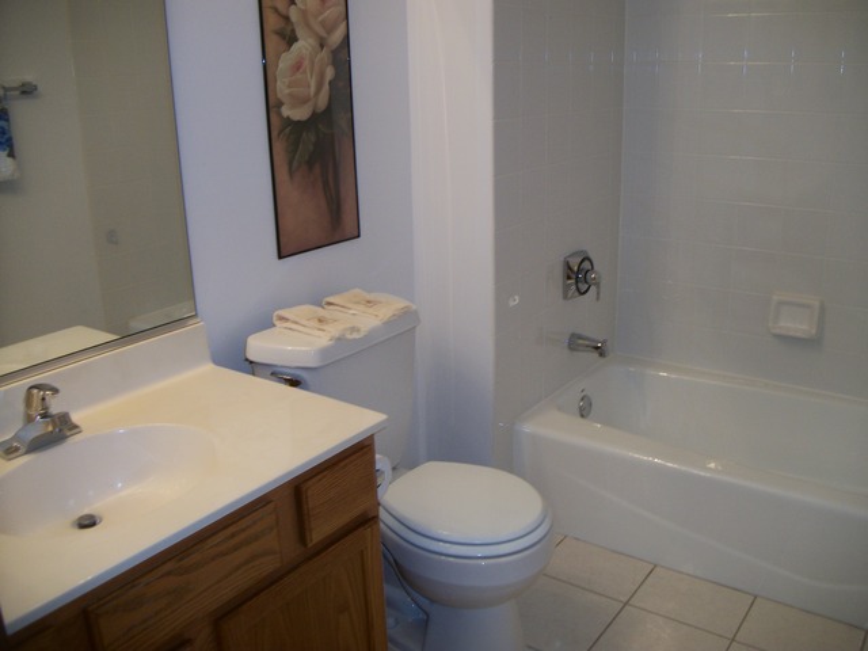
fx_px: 802
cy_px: 326
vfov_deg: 44.2
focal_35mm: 32
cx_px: 434
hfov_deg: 56.8
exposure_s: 1/30
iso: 80
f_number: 2.9
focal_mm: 5.7
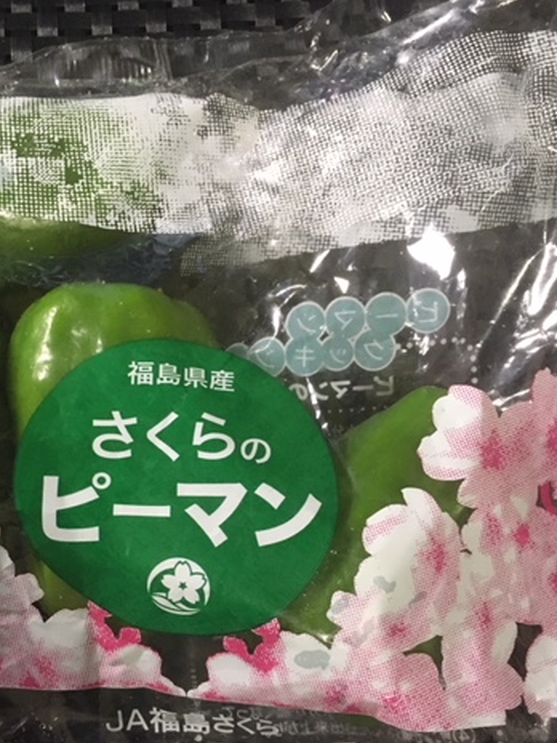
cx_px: 192
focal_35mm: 40
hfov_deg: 35.7
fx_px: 858
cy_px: 471
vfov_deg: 46.3
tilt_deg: -78.1
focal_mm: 4.15
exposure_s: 1/30
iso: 200
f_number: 2.2
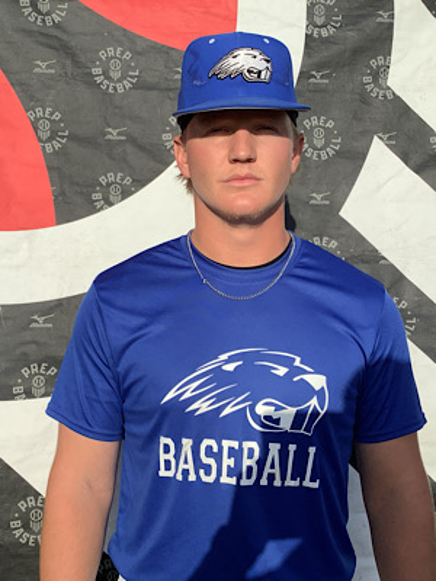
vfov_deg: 58.4
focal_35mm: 31
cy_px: 290
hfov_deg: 45.4
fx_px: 521
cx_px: 218
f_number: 2.4
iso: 25
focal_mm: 3.3
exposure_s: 1/1664
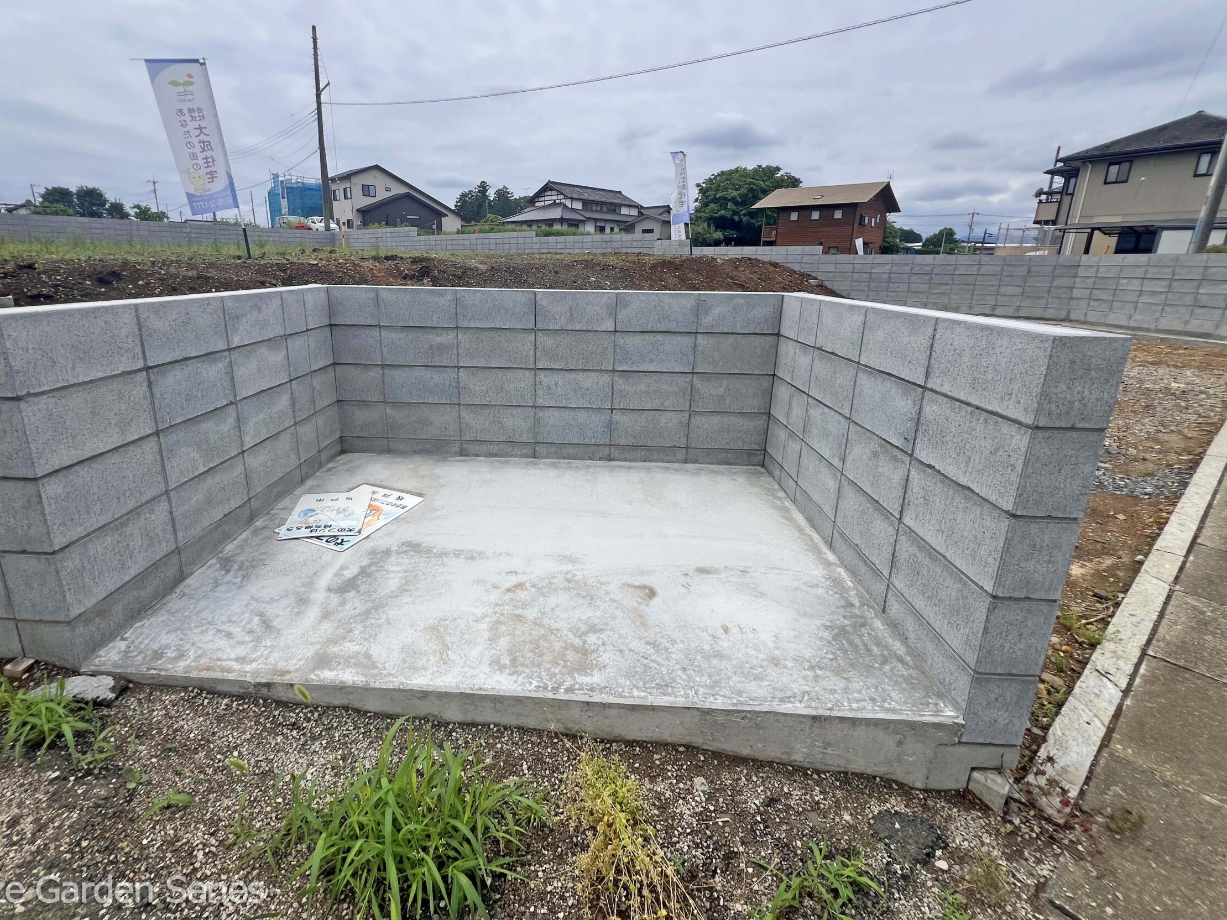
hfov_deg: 97.9
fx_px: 532
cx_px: 560
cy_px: 410
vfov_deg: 81.5
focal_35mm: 15
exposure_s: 1/2660
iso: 32
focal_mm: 1.57
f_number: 1.8
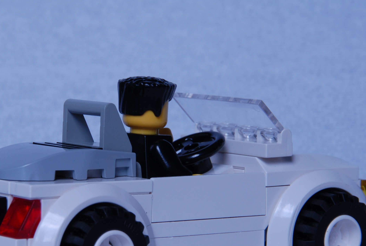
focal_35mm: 311
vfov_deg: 4.4
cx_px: 145
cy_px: 165
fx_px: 3168
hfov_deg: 6.6
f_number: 20
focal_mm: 150
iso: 200
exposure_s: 1/20
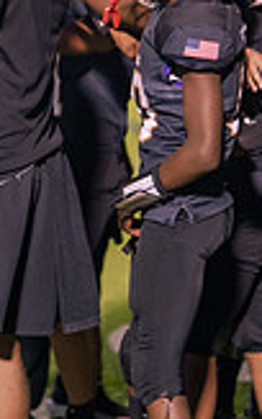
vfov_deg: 10.5
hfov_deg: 6.6
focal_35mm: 198
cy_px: 76
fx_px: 2260
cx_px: -60
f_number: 1.2
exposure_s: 1/400
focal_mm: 50
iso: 500
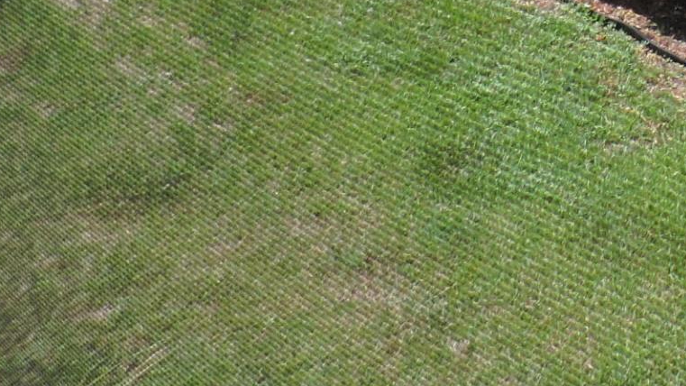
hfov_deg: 20.1
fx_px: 1801
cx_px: 843
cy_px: -284
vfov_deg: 11.4
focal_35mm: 99
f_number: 3
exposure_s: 1/640
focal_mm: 4.3
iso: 100
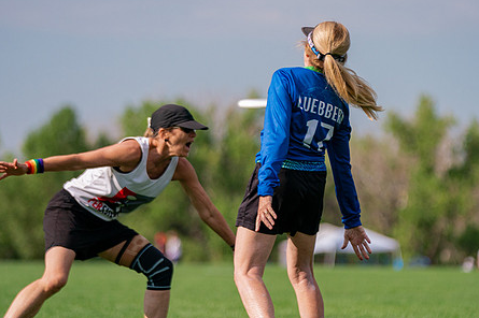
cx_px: 303
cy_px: 167
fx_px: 3576
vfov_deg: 5.1
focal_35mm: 269
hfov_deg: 7.7
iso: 500
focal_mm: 165
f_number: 2.8
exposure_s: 1/10000
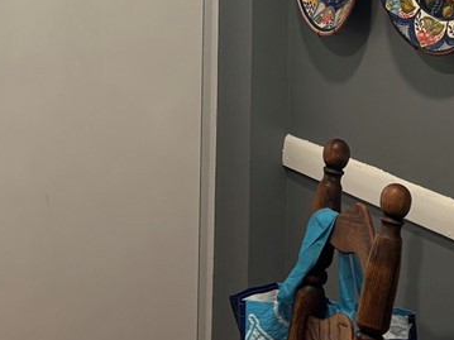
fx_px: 1521
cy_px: -177
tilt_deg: +0.5
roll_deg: -1.7
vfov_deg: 12.1
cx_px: 46
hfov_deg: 16.7
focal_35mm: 116
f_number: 1.6
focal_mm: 5.96
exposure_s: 1/60
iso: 100
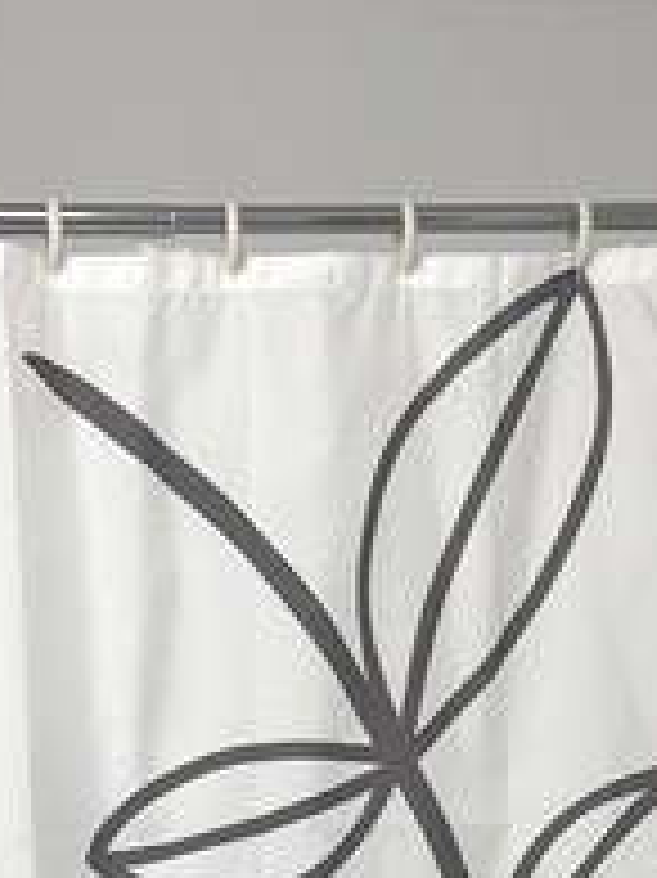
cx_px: 171
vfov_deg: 14.1
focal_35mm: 133
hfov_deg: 11.1
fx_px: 3369
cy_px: 1238
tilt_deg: -4.7
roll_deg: +2.2
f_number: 1.78
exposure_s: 1/192
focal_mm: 6.76
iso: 125
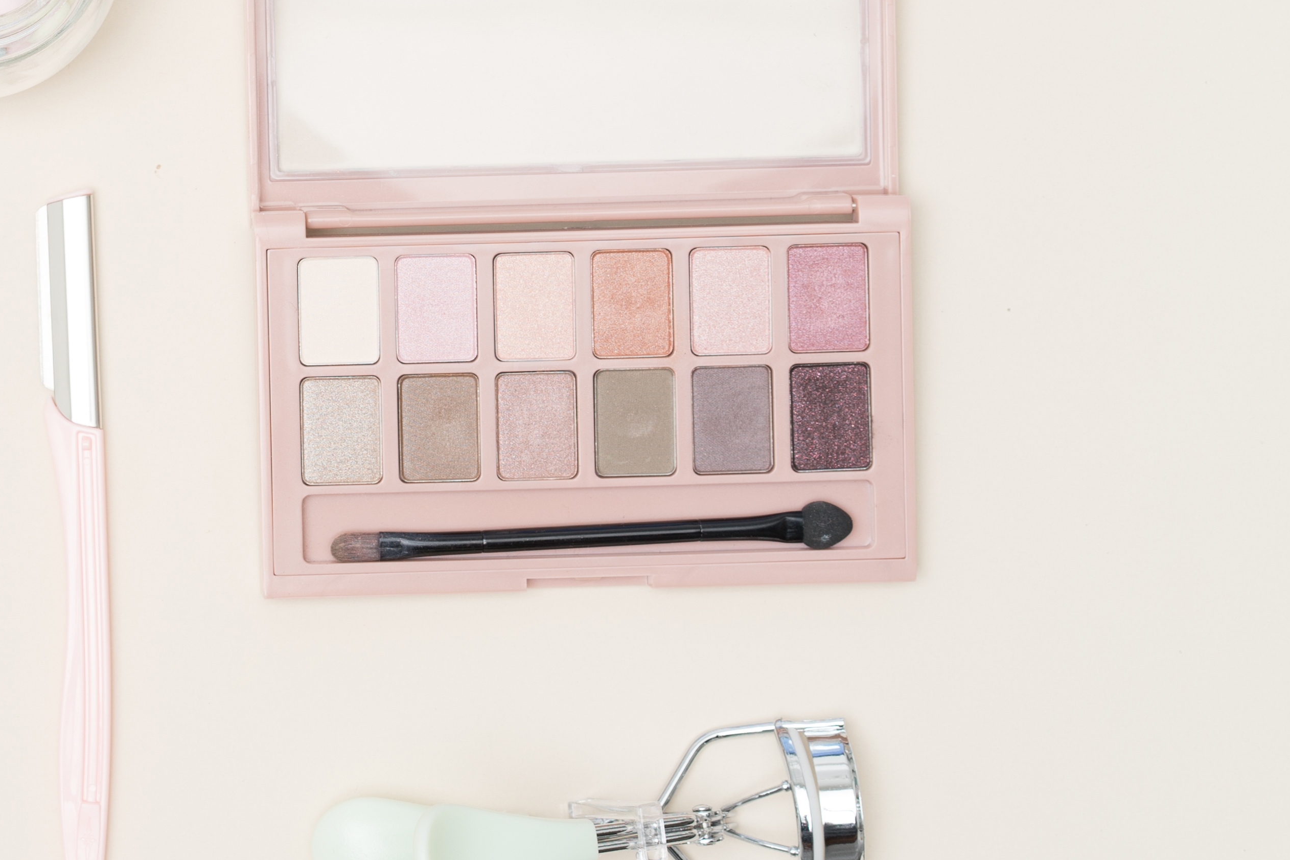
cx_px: -176
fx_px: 4550
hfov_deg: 15.6
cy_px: 83
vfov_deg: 10.7
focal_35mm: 127
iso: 100
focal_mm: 55
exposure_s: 1/125
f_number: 7.1
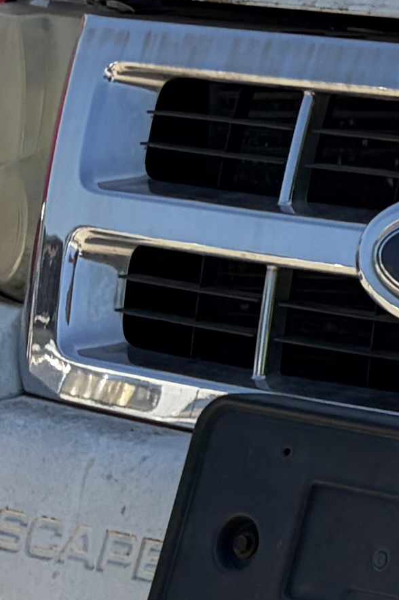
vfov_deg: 11.8
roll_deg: +0.5
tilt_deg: -13.0
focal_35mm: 175
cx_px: 1330
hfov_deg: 6.8
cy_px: 298
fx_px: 2911
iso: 64
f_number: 1.6
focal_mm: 5.96
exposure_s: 1/3831
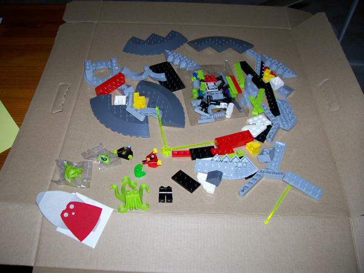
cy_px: 136
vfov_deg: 41.8
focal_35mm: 34
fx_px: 358
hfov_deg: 54.0
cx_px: 182
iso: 80
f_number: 2.7
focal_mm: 5.6
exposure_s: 1/64
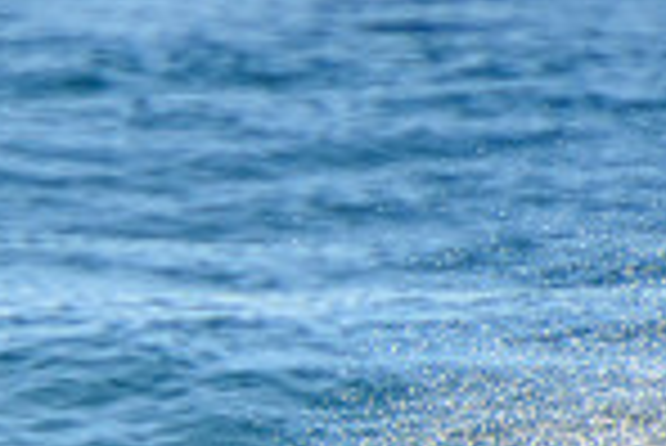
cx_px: -414
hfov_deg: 0.9
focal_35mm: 2345
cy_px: 651
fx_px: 43424
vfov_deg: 0.6
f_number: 5.6
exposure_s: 1/2500
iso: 640
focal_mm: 400
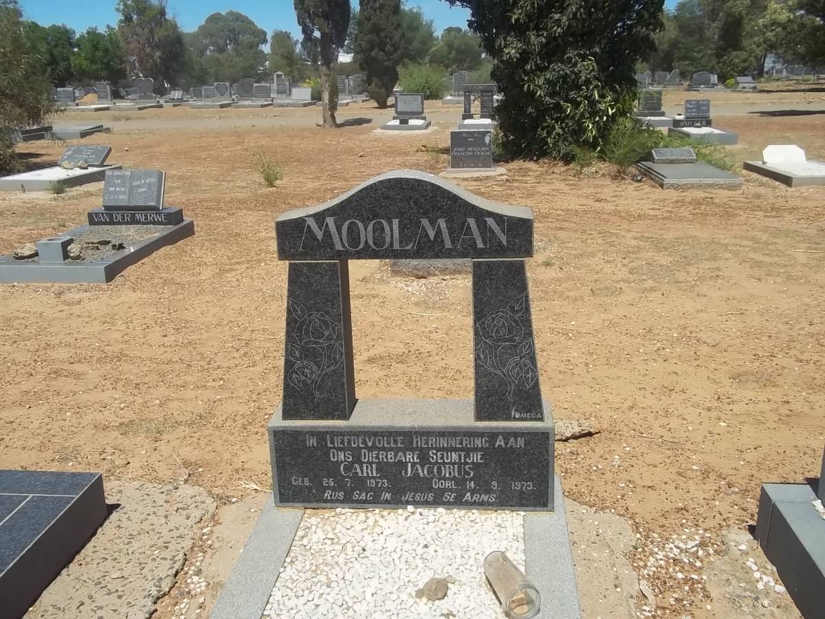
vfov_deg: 44.2
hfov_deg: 56.8
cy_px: 310
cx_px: 412
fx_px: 763
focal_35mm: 32
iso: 80
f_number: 5.5
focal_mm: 5.7
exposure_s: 1/500
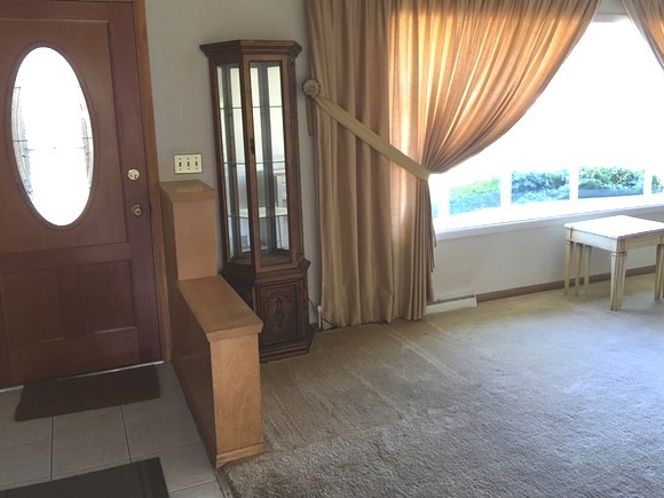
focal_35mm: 32
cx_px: 333
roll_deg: +1.1
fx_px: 614
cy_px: 229
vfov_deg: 44.1
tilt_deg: -10.6
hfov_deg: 56.8
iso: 40
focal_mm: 4.15
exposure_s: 1/30
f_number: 2.2
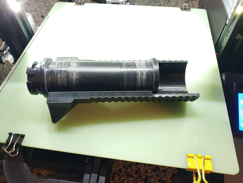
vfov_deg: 44.2
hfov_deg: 56.8
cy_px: 92
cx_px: 122
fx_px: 225
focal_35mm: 32
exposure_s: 1/17
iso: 374
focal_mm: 4.5
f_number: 2
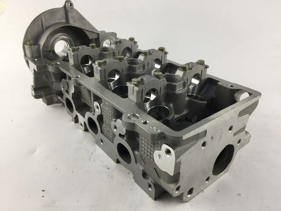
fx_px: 235
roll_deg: -2.6
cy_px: 106
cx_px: 140
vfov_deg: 48.2
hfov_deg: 61.7
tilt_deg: -28.5
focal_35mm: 29
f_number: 2.2
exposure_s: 1/33
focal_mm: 4.15
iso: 32
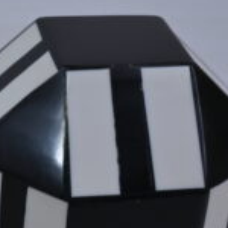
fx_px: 1140
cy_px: 185
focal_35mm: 153
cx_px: -143
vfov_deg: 11.4
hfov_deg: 10.9
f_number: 9
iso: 500
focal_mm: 45
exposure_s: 1/125
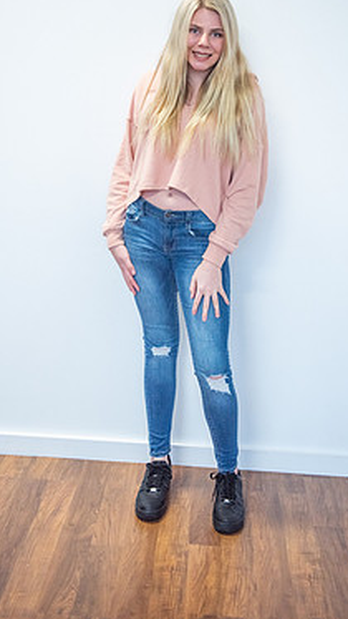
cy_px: 247
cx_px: 169
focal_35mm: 48
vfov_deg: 42.7
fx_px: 787
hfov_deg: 24.9
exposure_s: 1/250
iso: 1000
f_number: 2.8
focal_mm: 38
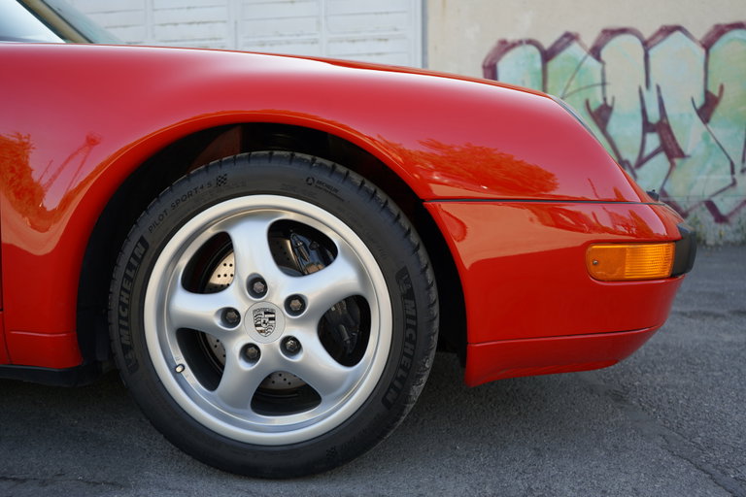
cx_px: 373
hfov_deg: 60.3
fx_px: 642
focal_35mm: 31
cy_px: 248
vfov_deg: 42.3
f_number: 4
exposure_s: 1/160
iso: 125
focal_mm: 31
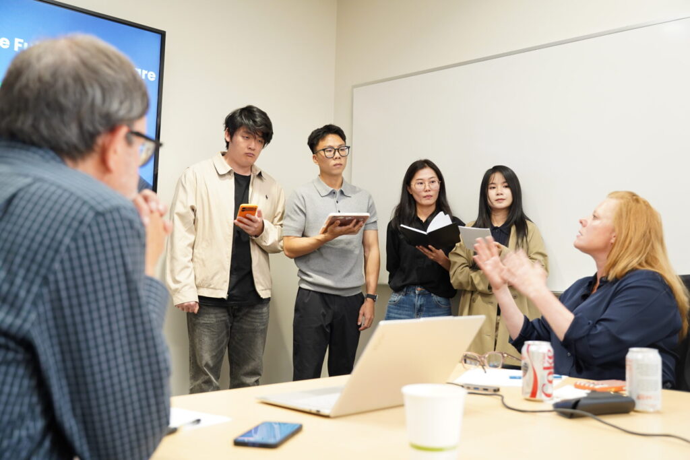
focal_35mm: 38
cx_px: 345
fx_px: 728
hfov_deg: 50.7
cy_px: 230
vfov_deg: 35.1
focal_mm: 38
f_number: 4
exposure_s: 1/40
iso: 1600
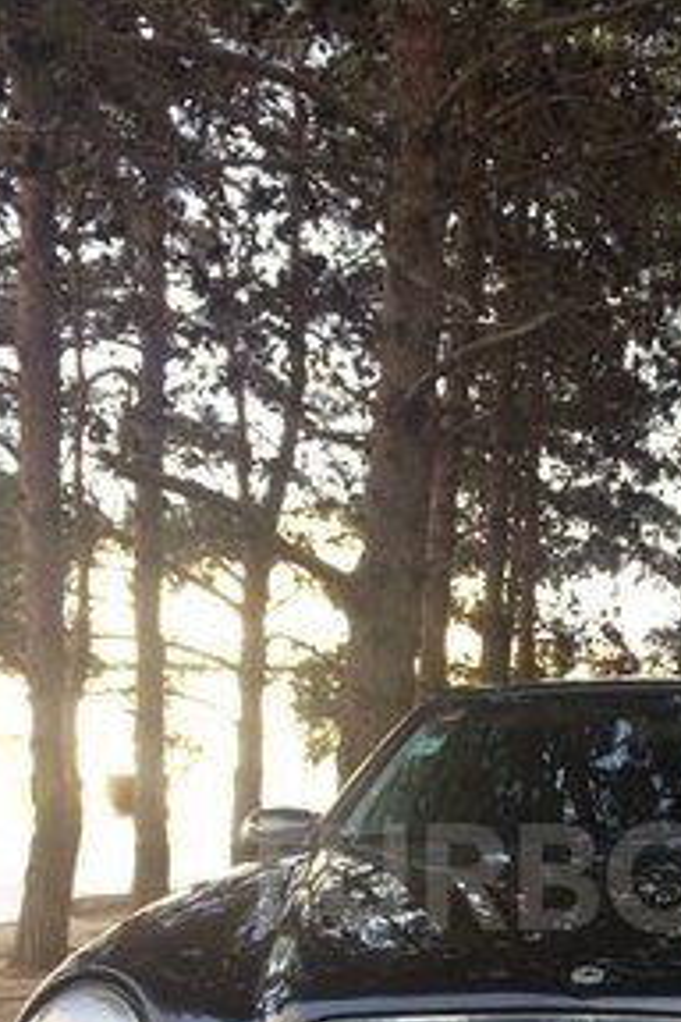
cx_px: 592
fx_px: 1475
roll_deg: -0.3
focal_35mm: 52
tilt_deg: -5.0
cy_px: 877
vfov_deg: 36.3
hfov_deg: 25.3
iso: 32
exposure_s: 1/103
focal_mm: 4.15
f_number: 2.2
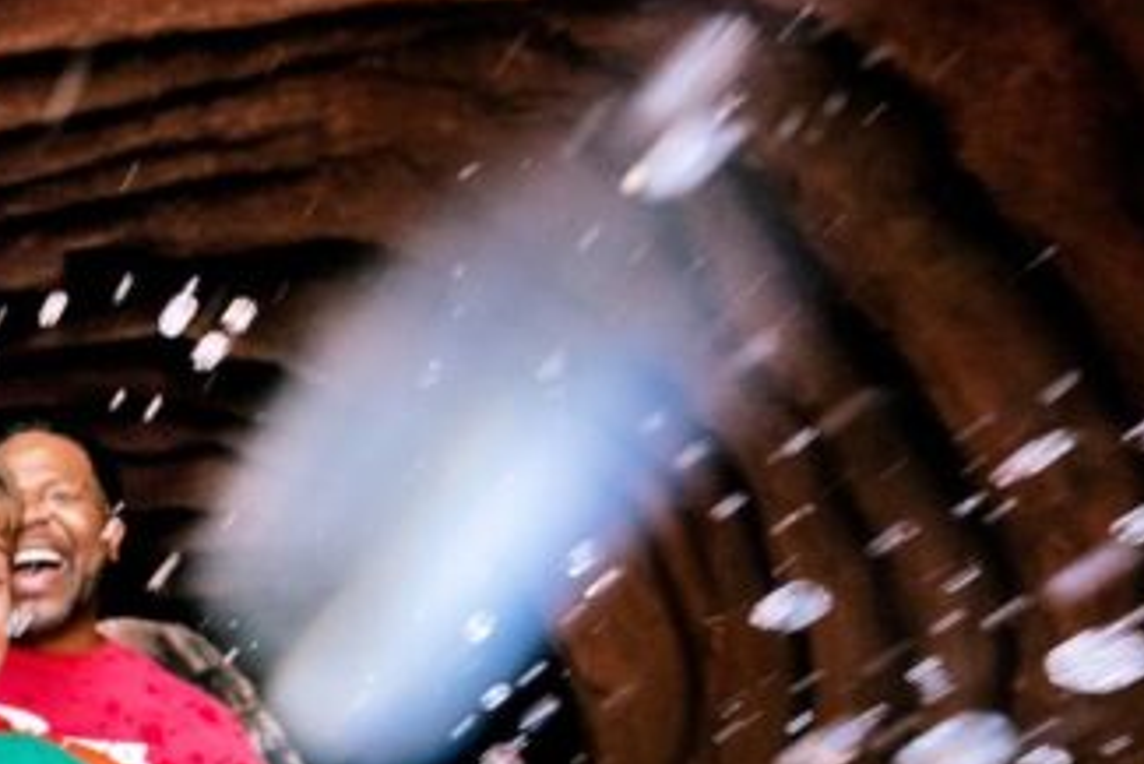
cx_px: -338
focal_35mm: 37
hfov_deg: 35.5
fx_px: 1176
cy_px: 688
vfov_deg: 34.0
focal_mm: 14
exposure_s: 1/320
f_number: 3.5
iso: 3200
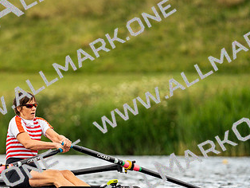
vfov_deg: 1.5
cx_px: 35
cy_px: 147
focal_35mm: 971
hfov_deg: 2.0
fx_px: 7018
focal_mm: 547
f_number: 6.3
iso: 640
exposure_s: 1/2000
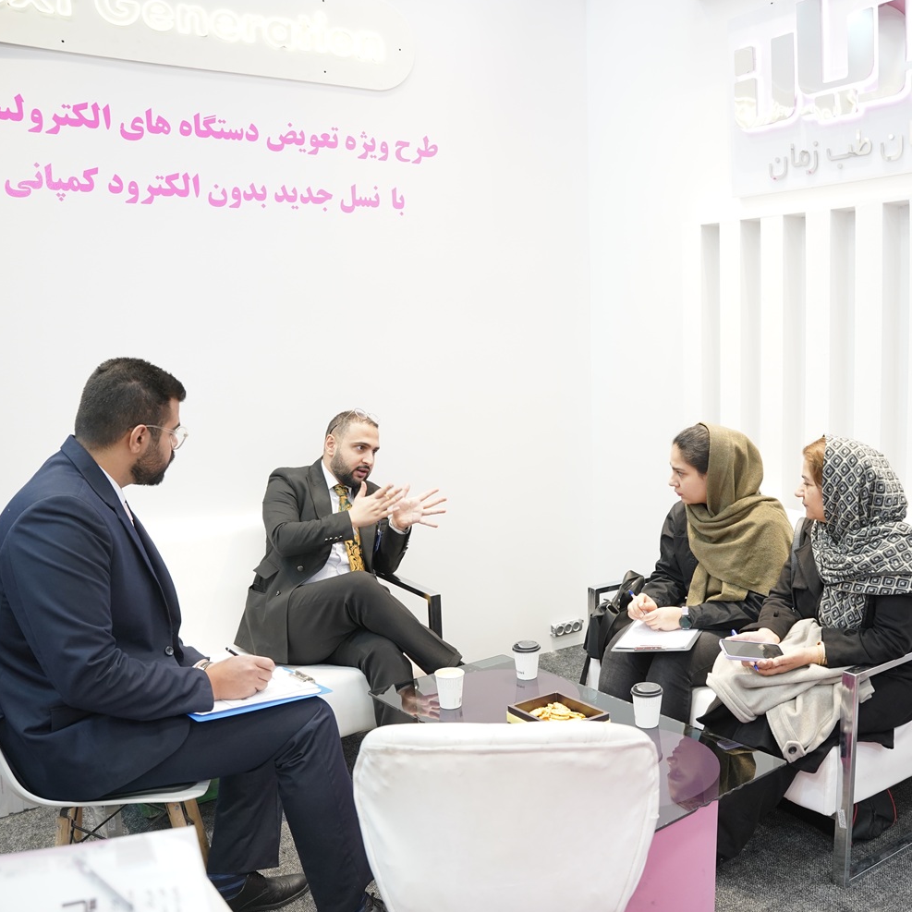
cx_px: 570
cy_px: 461
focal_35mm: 31
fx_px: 924
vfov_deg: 52.5
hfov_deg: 52.0
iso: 1000
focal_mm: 24
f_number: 3.5
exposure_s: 1/100
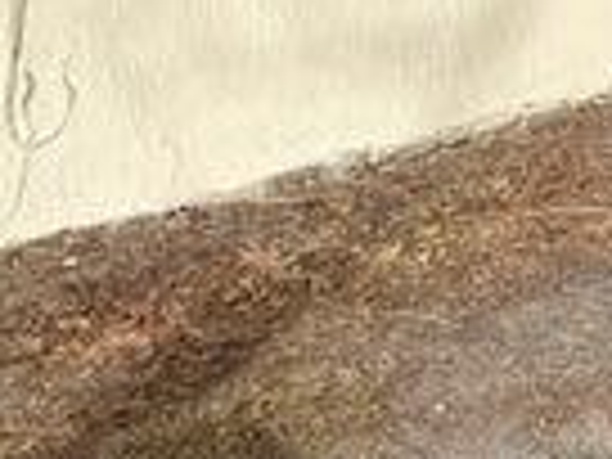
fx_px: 2245
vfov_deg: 11.3
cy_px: -162
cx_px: 1215
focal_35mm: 127
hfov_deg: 13.4
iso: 74
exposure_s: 1/1672
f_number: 1.73
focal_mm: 4.38
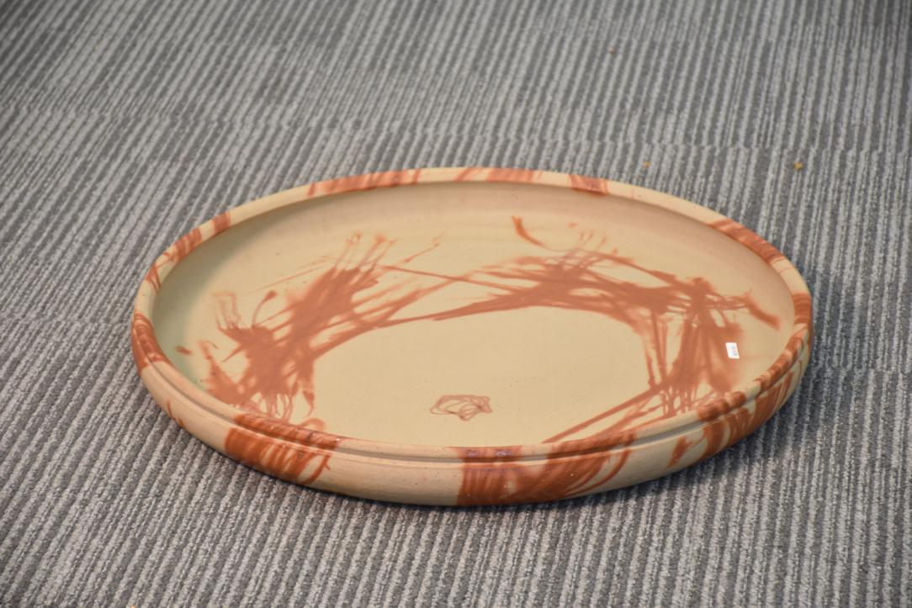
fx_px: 3420
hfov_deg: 15.2
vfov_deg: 10.2
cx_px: 456
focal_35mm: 135
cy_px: 304
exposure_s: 1/25
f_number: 5.3
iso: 400
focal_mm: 90
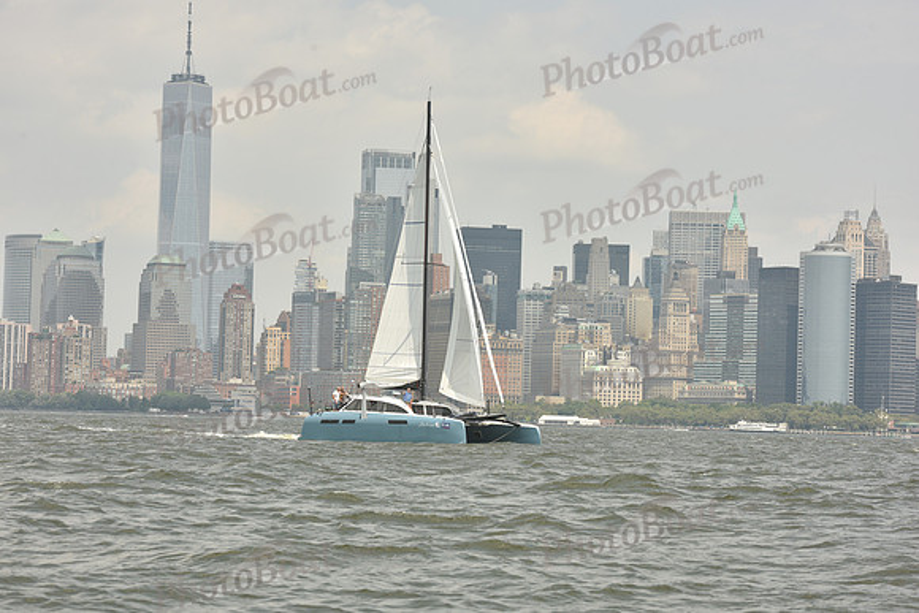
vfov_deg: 14.4
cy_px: 306
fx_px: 2426
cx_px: 460
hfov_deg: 21.5
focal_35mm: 95
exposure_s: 1/800
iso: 250
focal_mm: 95
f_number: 9
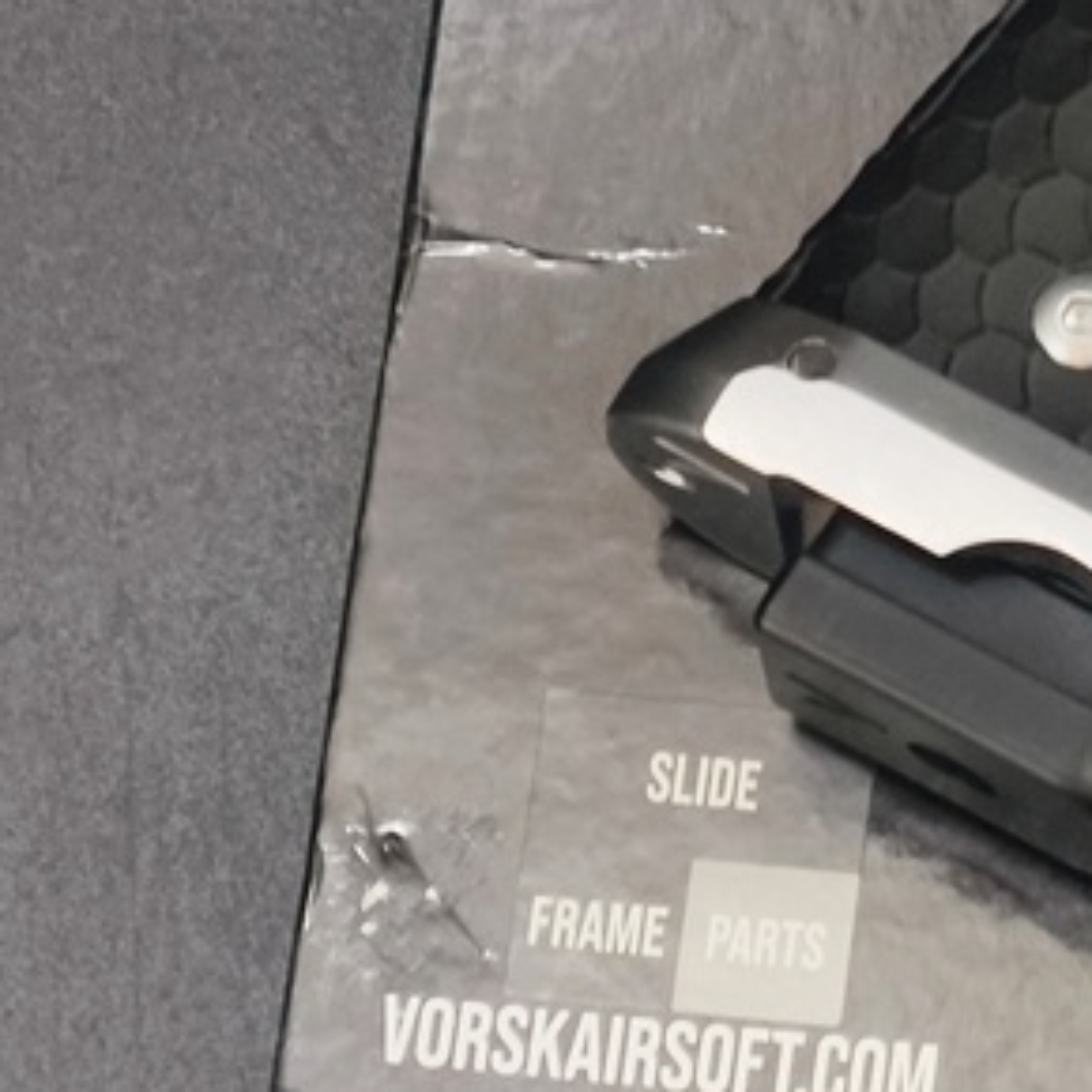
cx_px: 1939
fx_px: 11100
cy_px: 56
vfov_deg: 5.6
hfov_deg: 5.5
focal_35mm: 311
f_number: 2.67
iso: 811
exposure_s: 1/24
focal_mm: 22.48
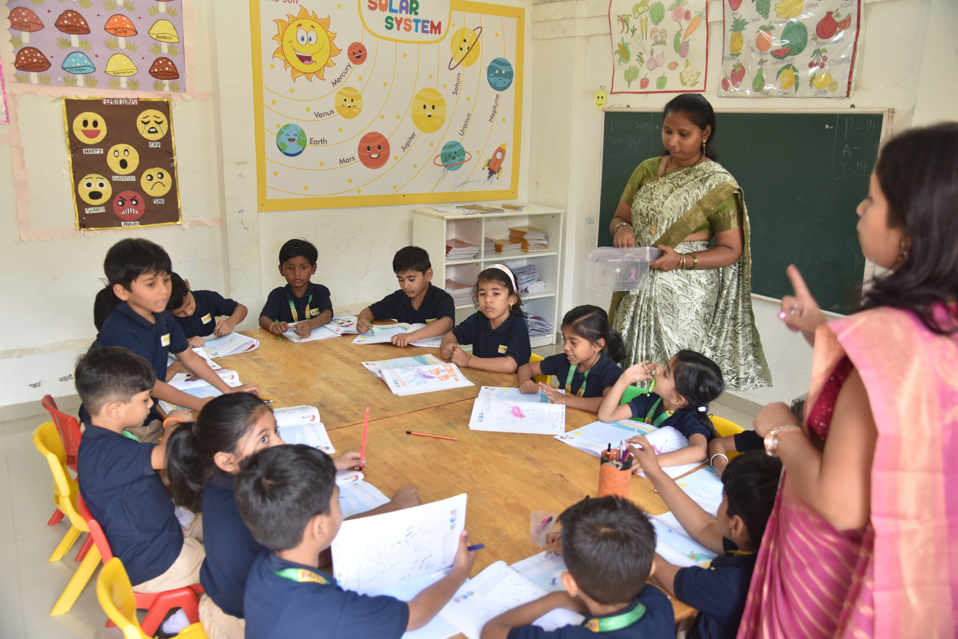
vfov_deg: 42.4
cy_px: 320
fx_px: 825
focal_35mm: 31
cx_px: 479
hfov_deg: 60.3
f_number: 4
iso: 500
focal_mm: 31
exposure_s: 1/60
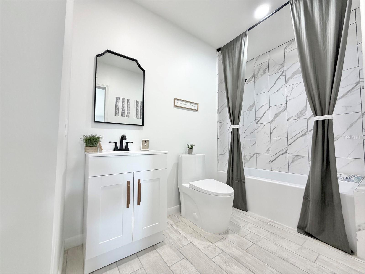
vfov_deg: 85.7
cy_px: 137
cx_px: 182
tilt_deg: +2.4
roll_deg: -0.7
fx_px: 148
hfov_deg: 102.1
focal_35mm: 14
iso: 200
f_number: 2.2
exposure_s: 1/120
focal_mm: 2.22
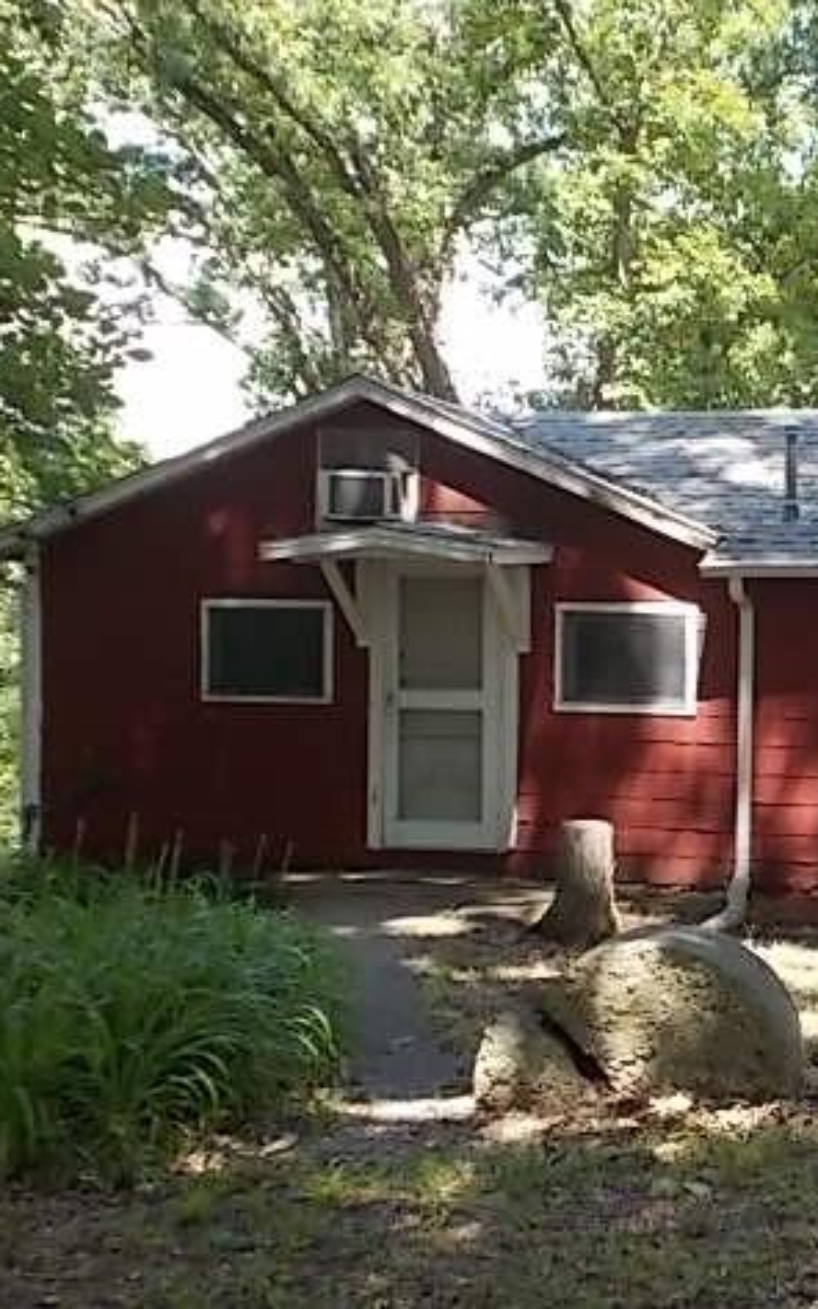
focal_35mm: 63
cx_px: 807
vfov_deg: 32.5
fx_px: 2249
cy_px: 657
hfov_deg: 20.0
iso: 80
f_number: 4.2
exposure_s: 1/80
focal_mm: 7.9
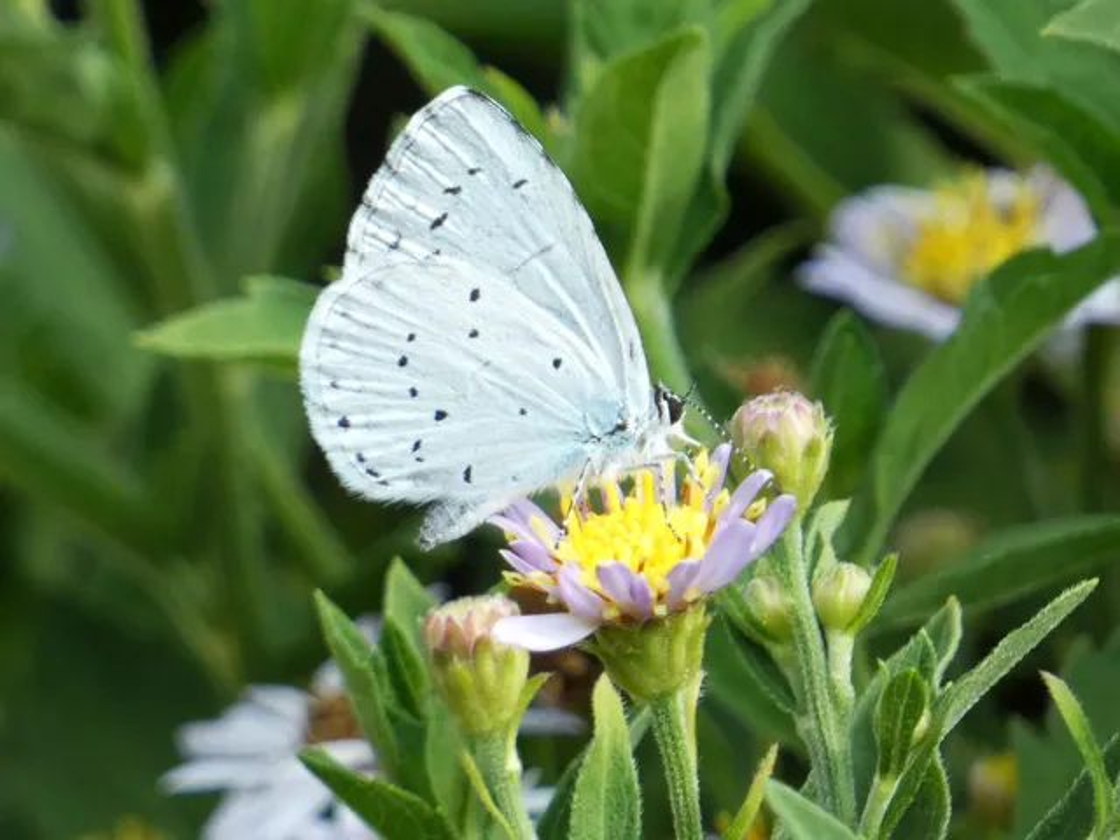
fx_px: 19413
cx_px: 560
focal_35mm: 600
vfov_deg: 2.5
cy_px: 420
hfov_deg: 3.3
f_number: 5.6
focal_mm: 107.6
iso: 400
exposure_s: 1/100
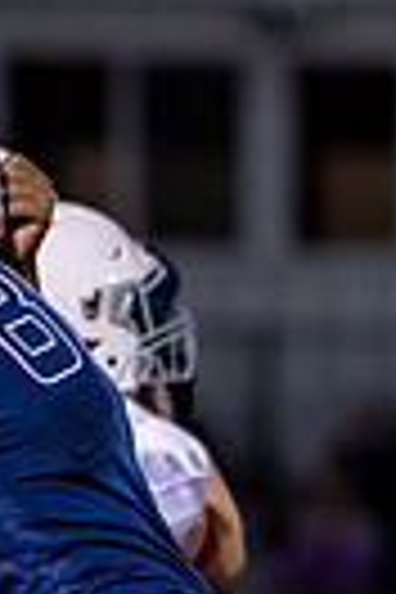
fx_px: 15228
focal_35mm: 923
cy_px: 655
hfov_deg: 1.5
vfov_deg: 2.2
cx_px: -56
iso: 3200
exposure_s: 1/1600
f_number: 1.8
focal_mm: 135
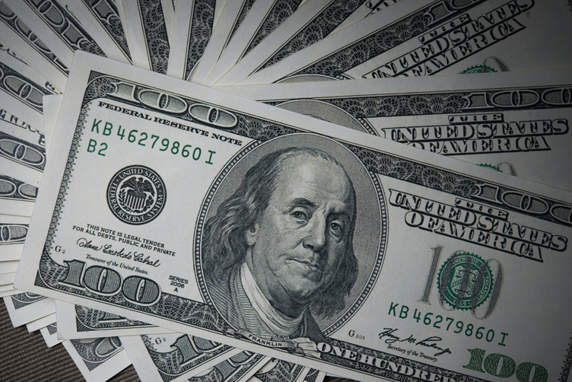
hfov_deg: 33.4
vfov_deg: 22.6
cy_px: 191
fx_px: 954
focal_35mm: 60
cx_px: 286
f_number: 9
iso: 200
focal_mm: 60
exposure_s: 1/100
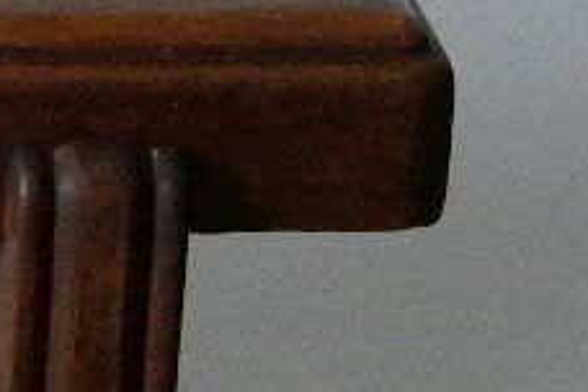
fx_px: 7186
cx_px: -1596
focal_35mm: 440
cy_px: 578
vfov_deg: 3.1
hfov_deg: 4.4
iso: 1600
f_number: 5
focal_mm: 38
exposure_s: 1/60
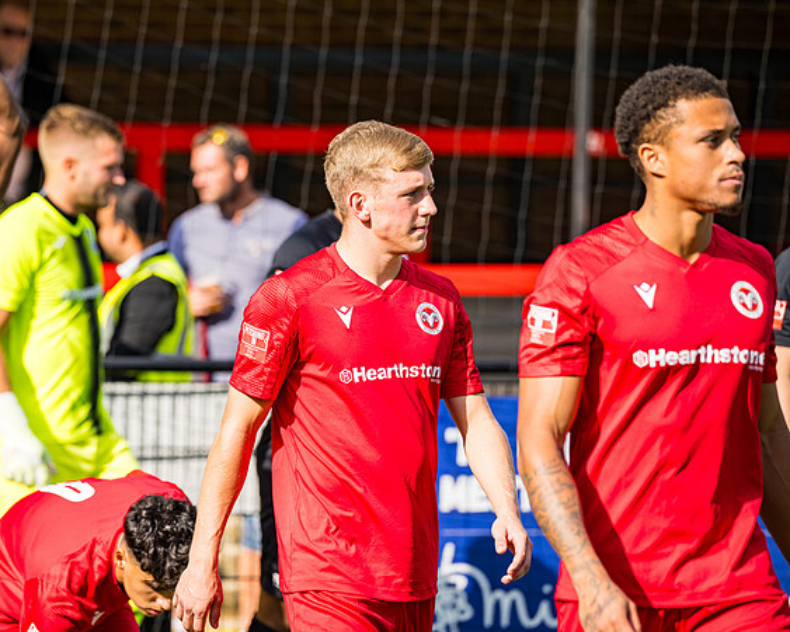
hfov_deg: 8.2
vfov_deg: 6.5
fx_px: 5525
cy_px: 300
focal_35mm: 236
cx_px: 300
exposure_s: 1/1600
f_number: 4
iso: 100
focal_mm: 200
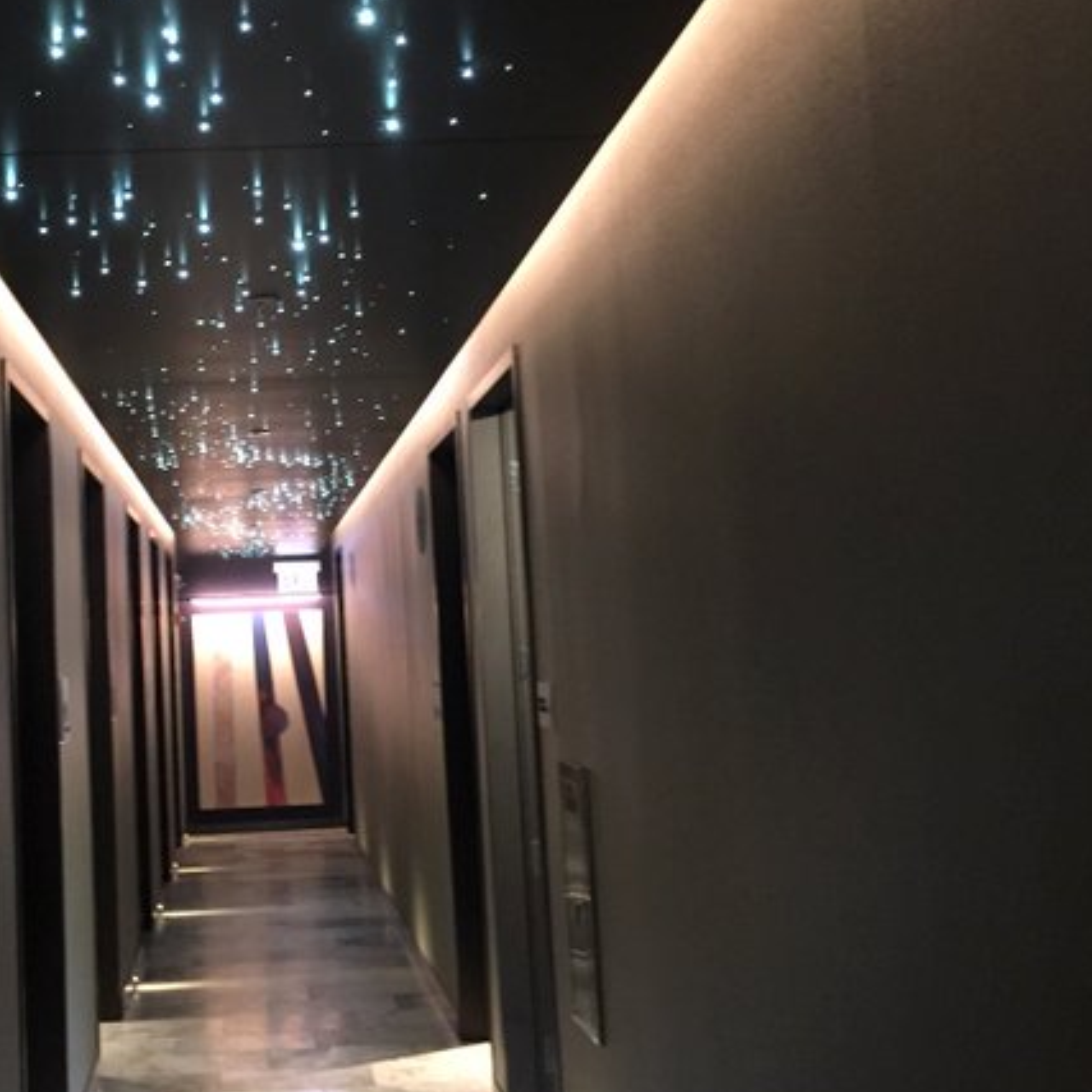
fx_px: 1499
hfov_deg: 39.2
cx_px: 299
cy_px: 533
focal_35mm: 42
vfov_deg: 40.0
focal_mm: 4.15
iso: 250
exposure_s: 1/15
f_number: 2.2
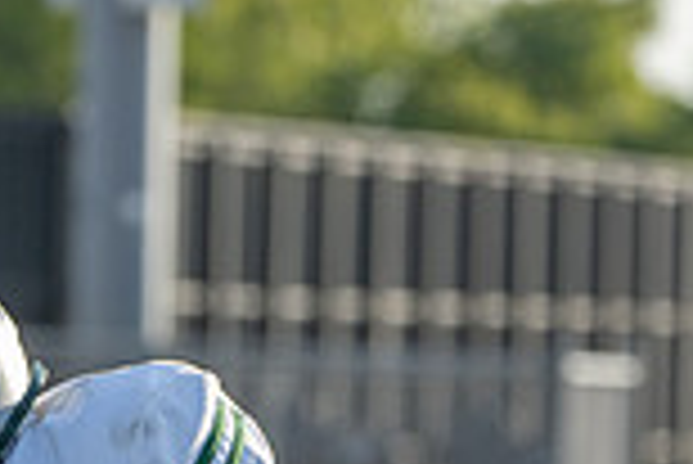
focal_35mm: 861
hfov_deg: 2.4
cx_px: 104
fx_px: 16590
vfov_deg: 1.6
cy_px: 831
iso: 500
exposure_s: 1/1250
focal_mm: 229
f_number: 5.6
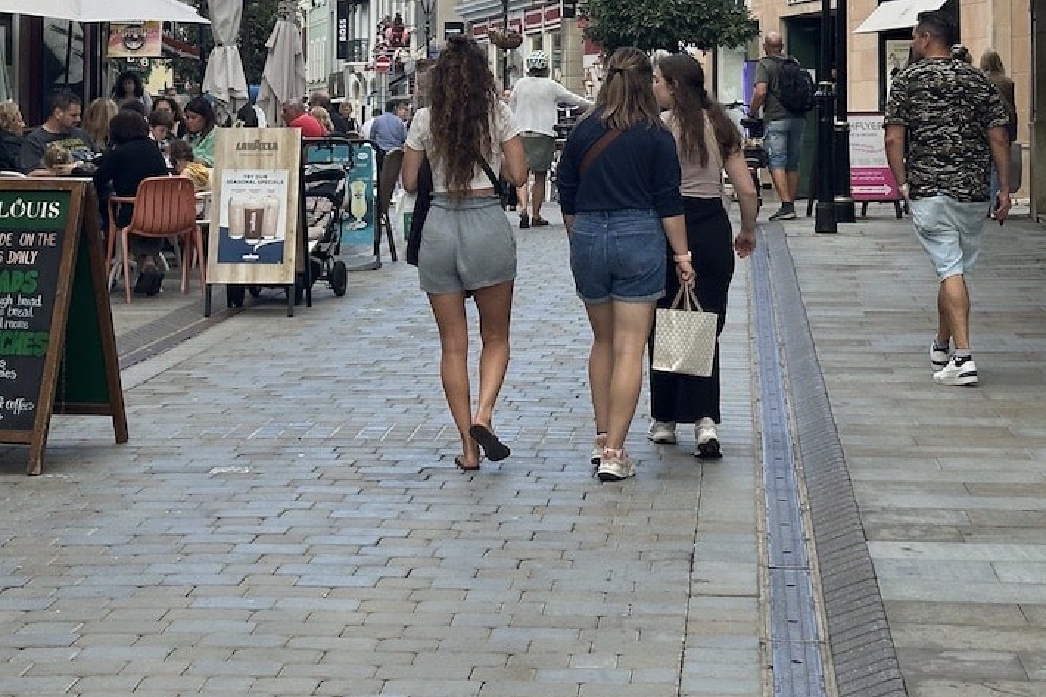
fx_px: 2614
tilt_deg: +0.7
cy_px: 56
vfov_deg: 15.0
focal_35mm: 90
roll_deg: +0.1
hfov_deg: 22.6
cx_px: 517
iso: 64
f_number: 1.78
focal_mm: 6.86
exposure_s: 1/843
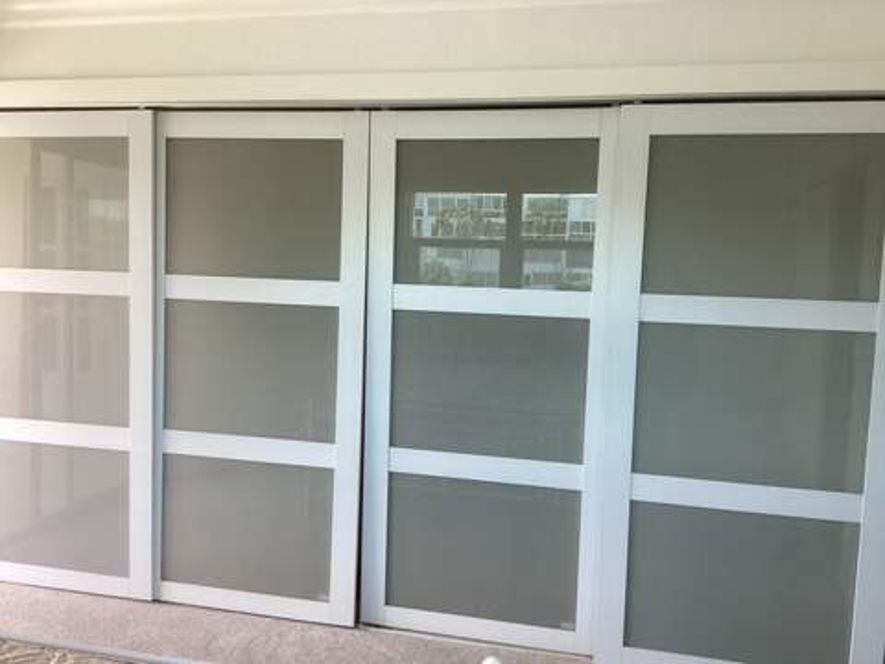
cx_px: 442
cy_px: 332
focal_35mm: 31
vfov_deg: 45.4
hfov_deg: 58.4
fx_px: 793
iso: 80
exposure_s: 1/60
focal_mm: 3.3
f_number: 2.4
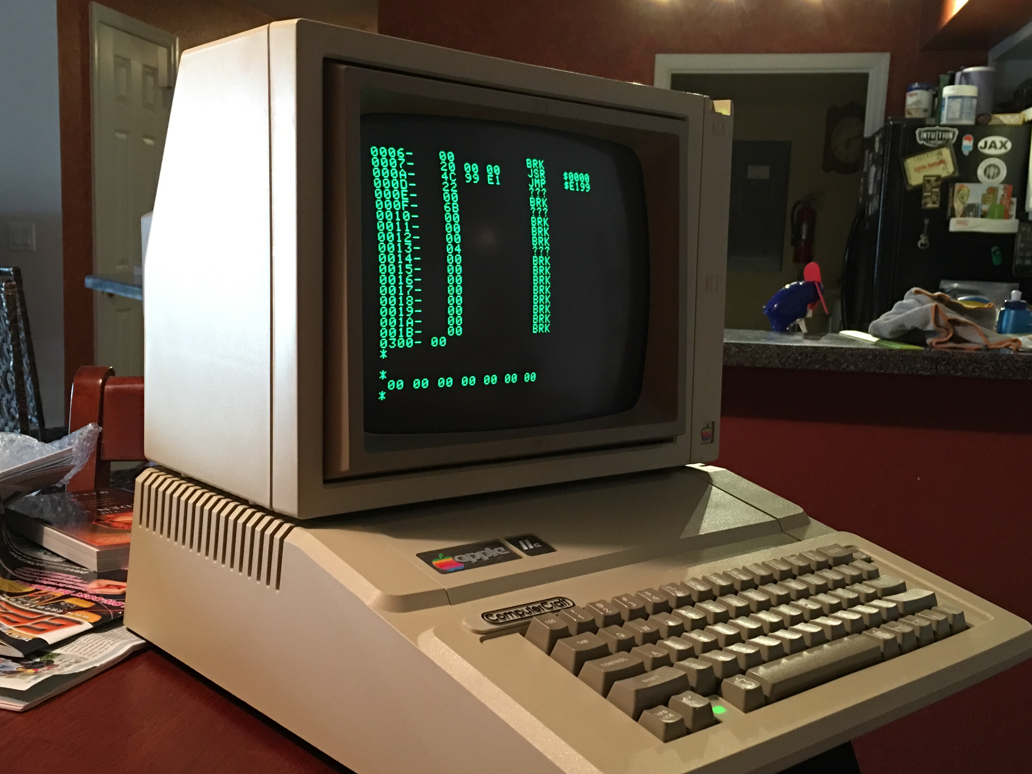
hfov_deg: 50.1
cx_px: 503
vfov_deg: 38.7
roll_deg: -2.1
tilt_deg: -6.8
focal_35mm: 37
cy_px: 406
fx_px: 1103
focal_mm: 4.15
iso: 100
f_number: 2.2
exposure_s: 1/15
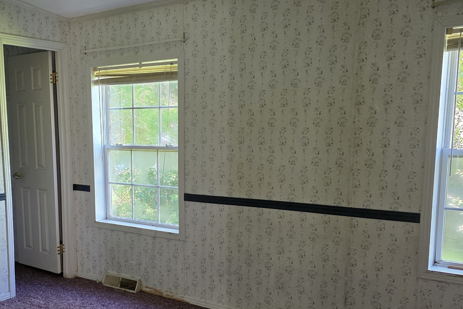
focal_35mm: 41
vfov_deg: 32.4
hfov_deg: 46.0
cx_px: 124
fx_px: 527
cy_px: 201
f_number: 1.7
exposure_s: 1/120
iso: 320
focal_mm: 6.3
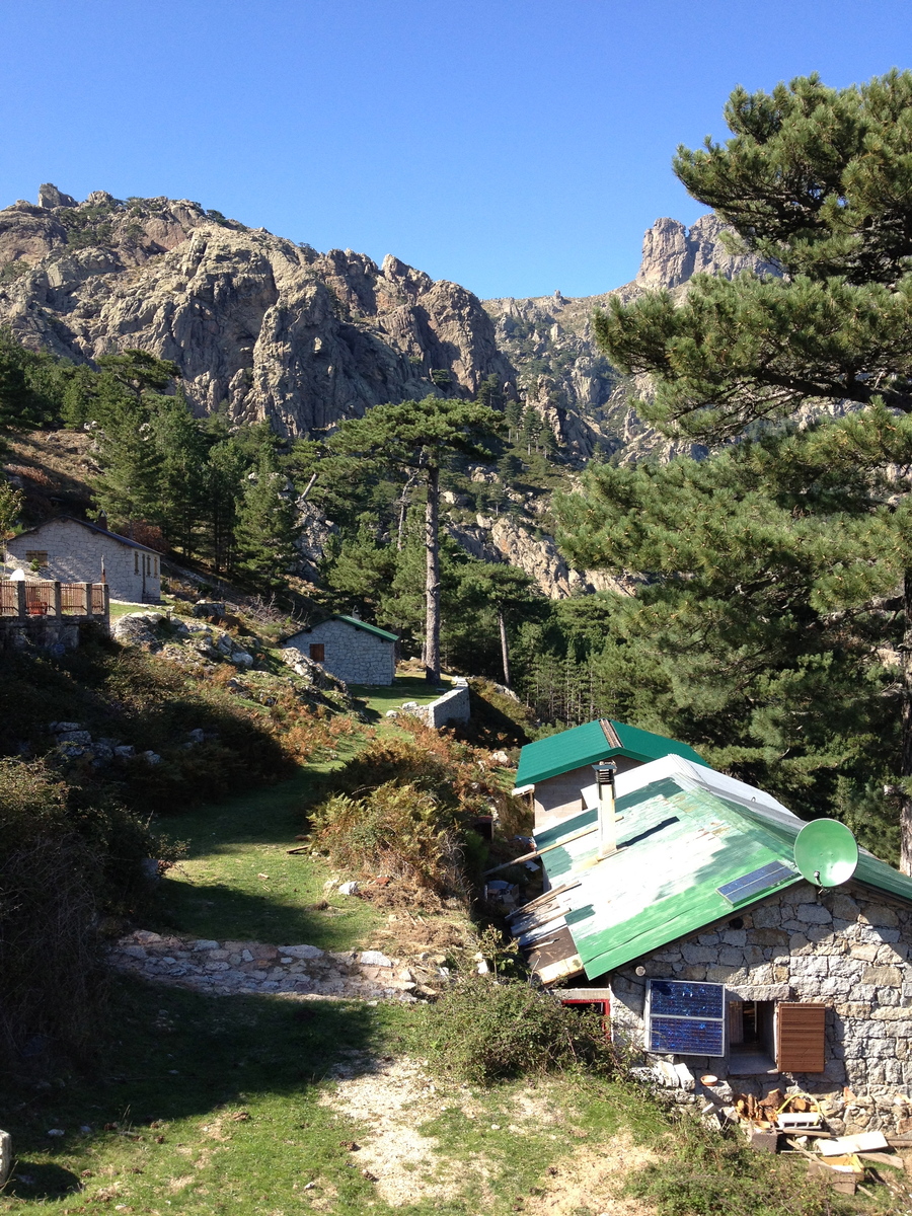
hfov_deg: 40.7
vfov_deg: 52.6
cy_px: 608
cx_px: 456
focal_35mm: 35
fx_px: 1229
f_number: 2.4
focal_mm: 4.28
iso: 64
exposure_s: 1/613
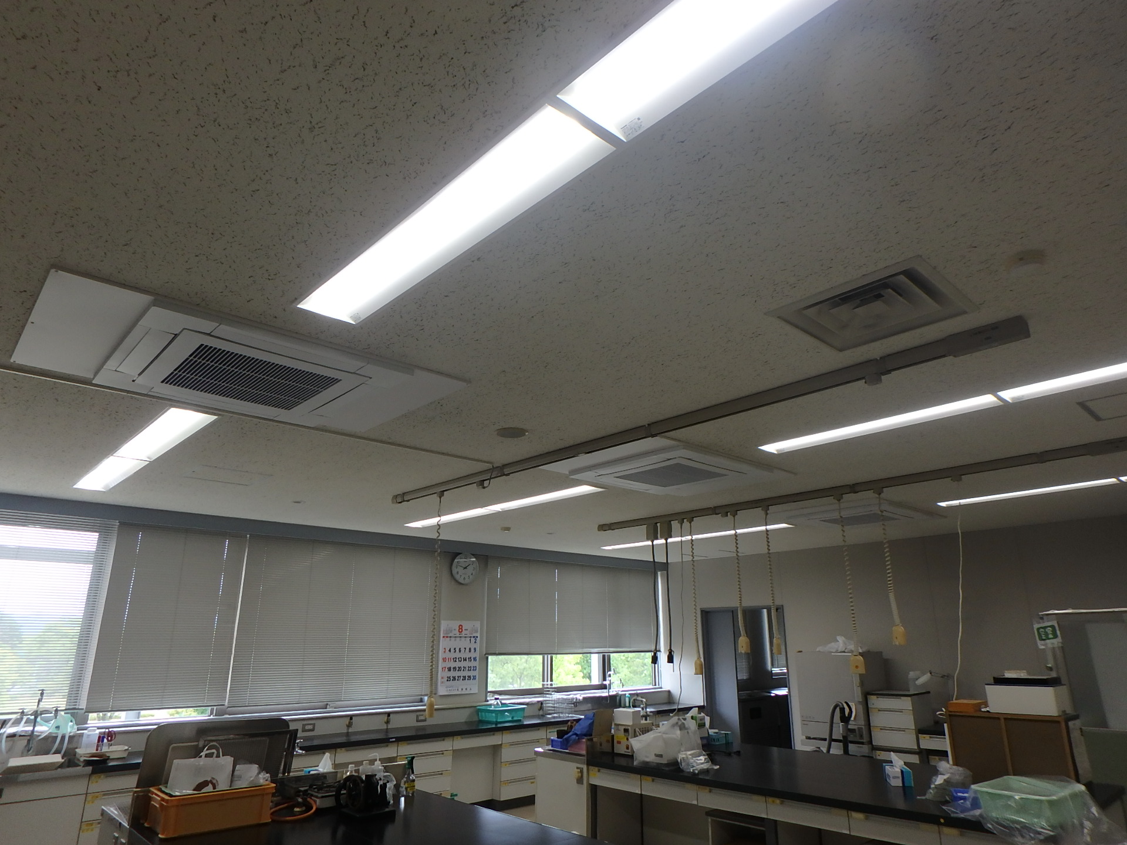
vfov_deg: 63.4
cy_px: 422
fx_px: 684
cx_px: 564
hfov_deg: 79.0
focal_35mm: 21
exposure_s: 1/60
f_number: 3.5
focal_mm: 3.7
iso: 125
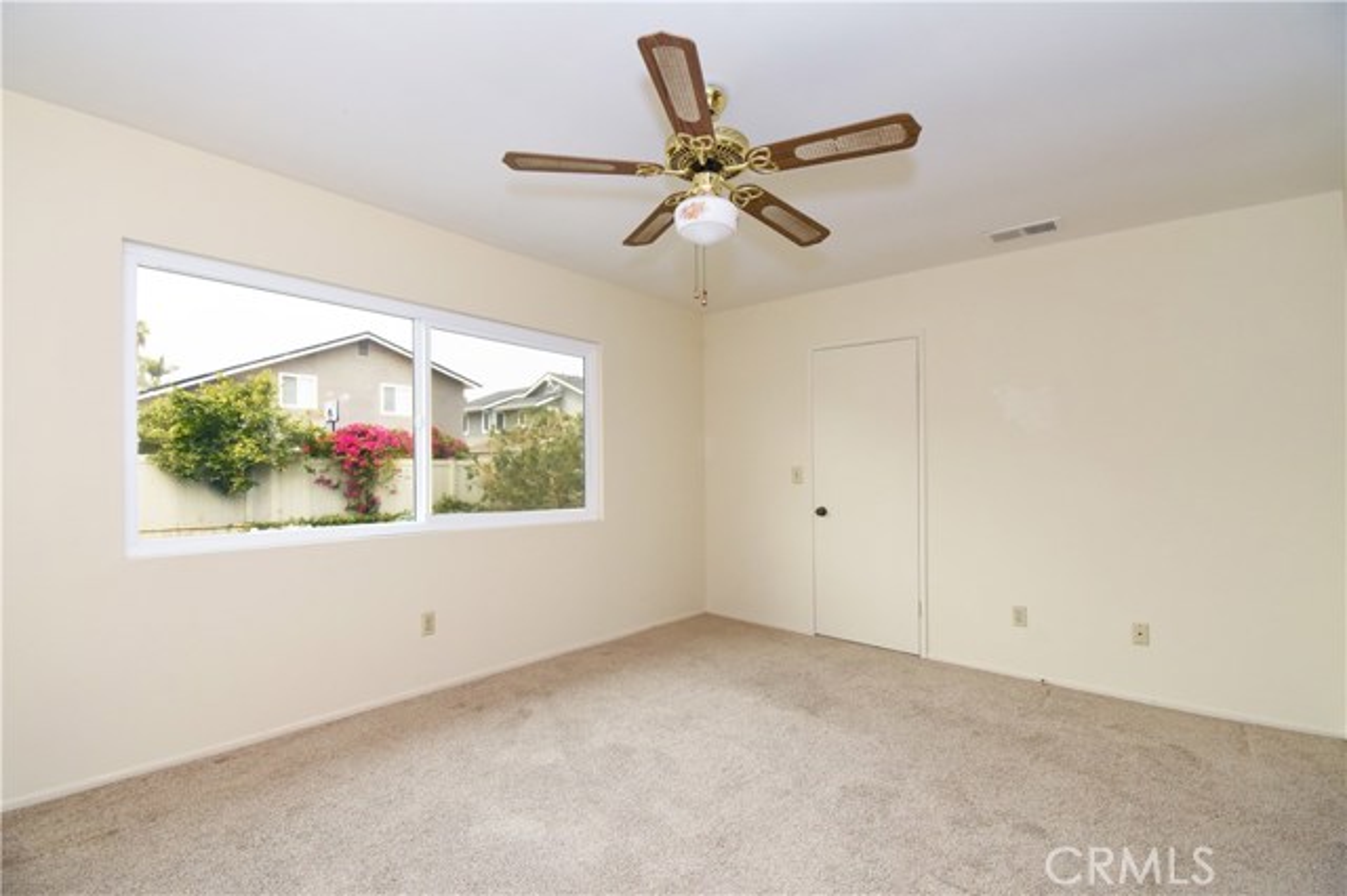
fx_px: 561
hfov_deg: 100.4
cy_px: 448
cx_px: 674
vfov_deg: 77.3
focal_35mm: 15
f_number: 8
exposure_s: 1/250
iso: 1000
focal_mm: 10
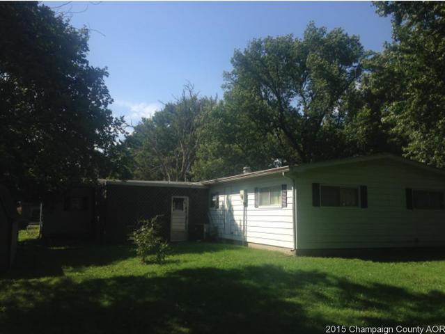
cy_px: 167
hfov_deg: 55.3
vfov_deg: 43.0
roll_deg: -1.4
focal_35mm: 33
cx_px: 222
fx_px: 424
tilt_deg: +5.6
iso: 50
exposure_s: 1/1506
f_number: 2.4
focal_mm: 4.12
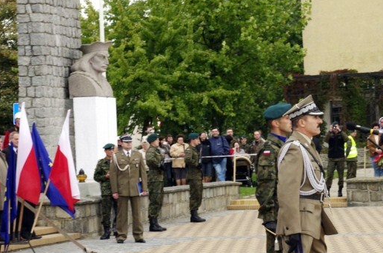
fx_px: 1230
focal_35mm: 116
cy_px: 177
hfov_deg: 17.7
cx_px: 215
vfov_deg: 11.7
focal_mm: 50
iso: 400
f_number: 9.5
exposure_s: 1/180
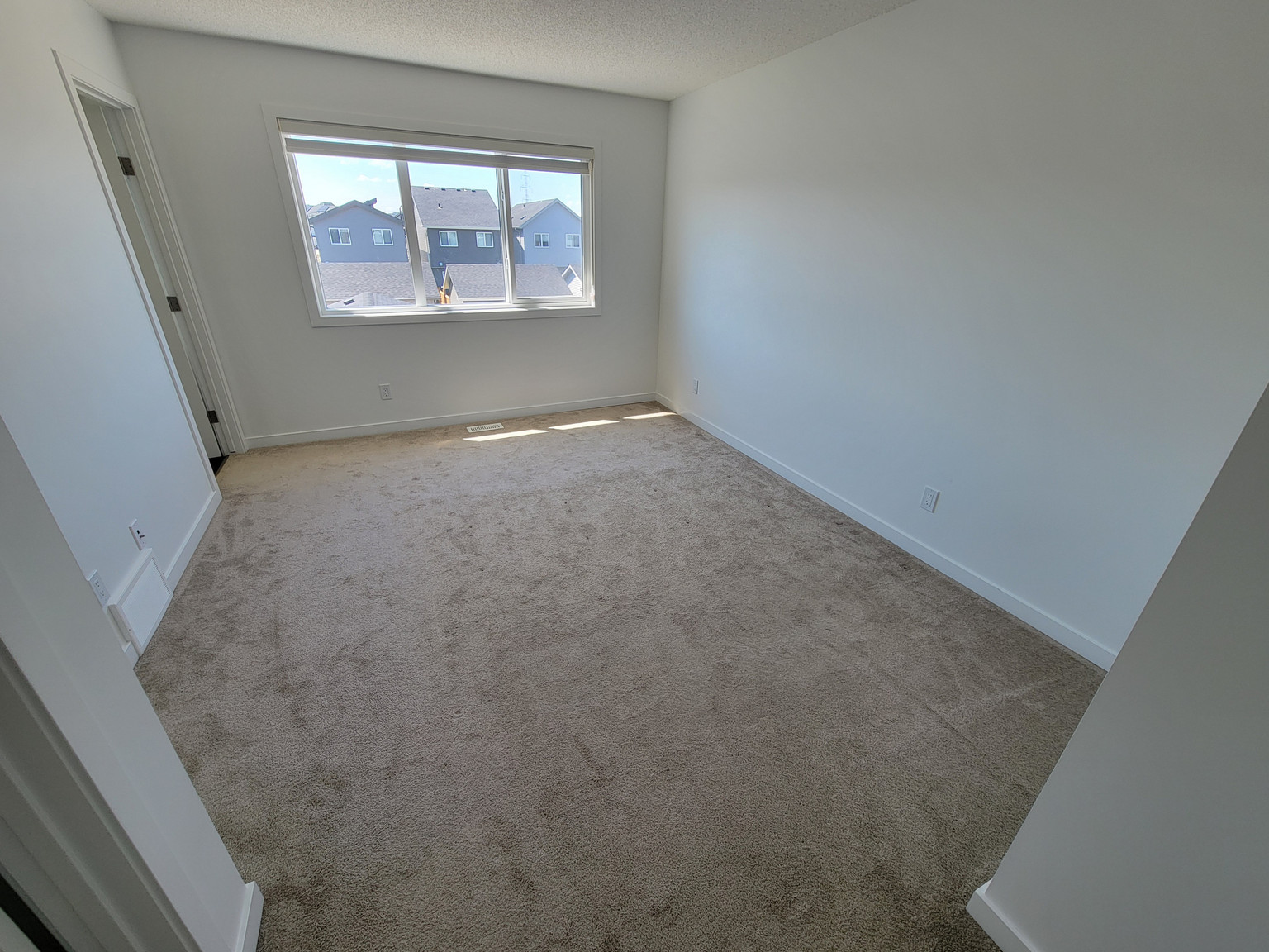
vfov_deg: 89.9
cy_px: 476
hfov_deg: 106.2
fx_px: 477
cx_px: 634
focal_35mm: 13
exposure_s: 1/120
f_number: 2.2
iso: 64
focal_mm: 2.2
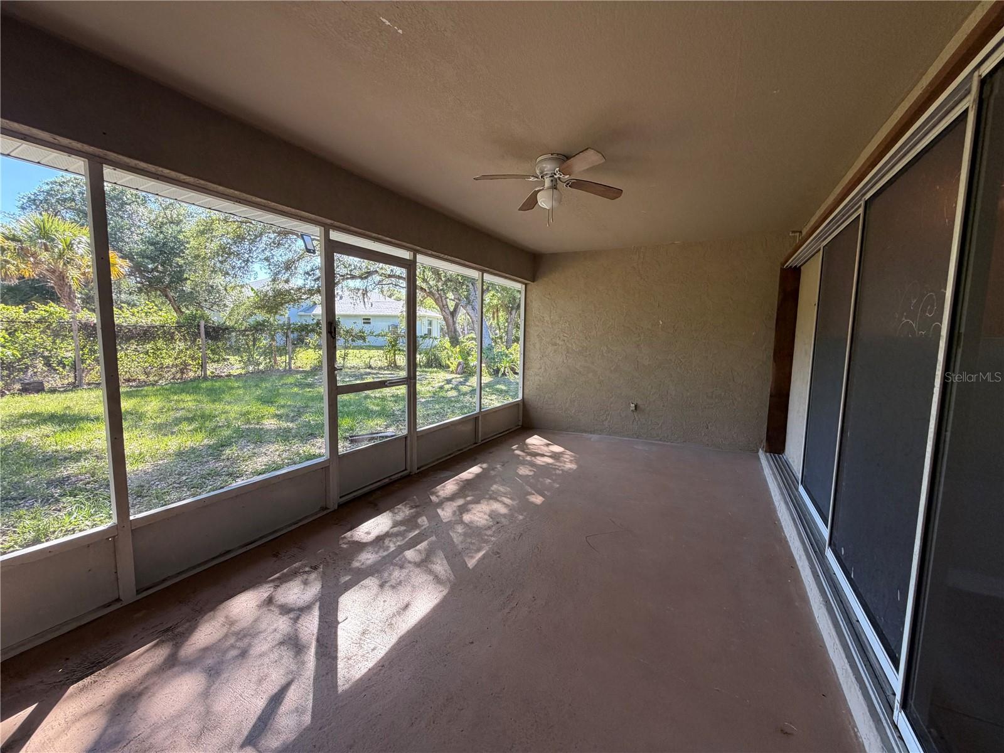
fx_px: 406
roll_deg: -0.7
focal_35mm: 14
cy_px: 376
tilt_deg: -5.7
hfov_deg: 102.1
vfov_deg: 85.7
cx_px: 502
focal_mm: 2.22
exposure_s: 1/121
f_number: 2.2
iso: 160
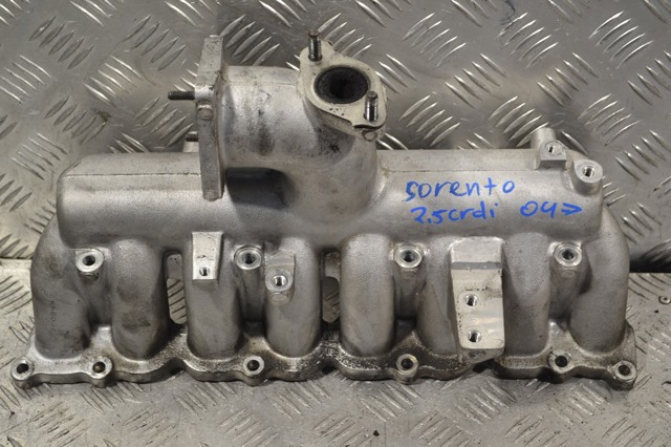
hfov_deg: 29.3
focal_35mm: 69
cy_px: 224
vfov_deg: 19.7
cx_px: 336
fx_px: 1285
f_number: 5.3
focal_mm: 46
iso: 400
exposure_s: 1/80
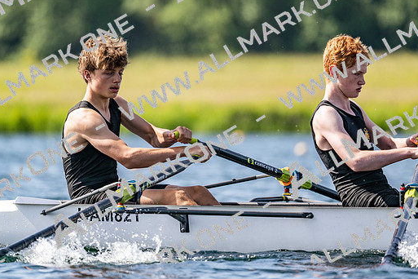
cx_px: 219
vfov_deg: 3.0
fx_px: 5248
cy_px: 123
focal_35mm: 452
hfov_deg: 4.6
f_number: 4.5
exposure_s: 1/2500
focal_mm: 400
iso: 320
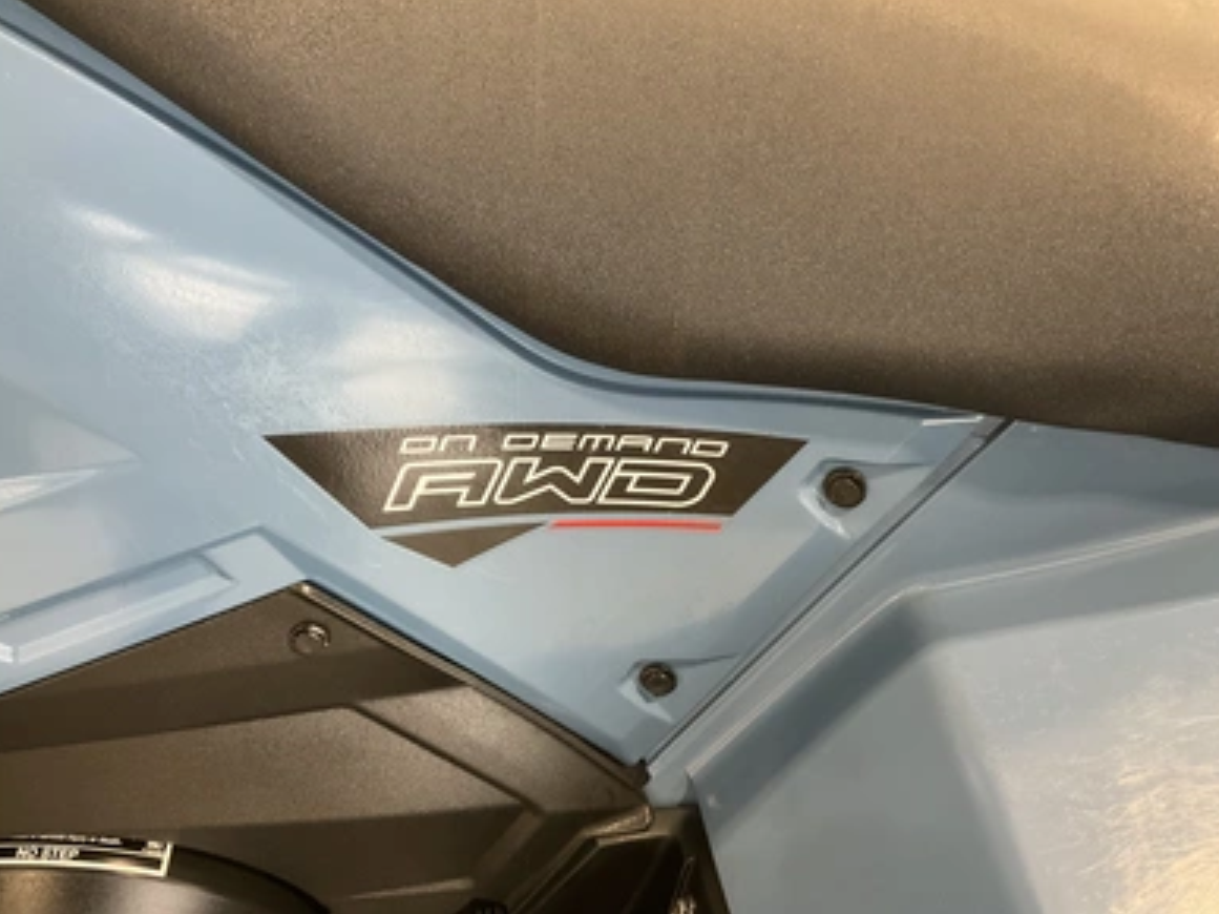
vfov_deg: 46.8
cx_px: 608
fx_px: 1056
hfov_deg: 60.0
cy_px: 444
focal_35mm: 30
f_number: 1.8
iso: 200
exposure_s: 1/60
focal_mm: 3
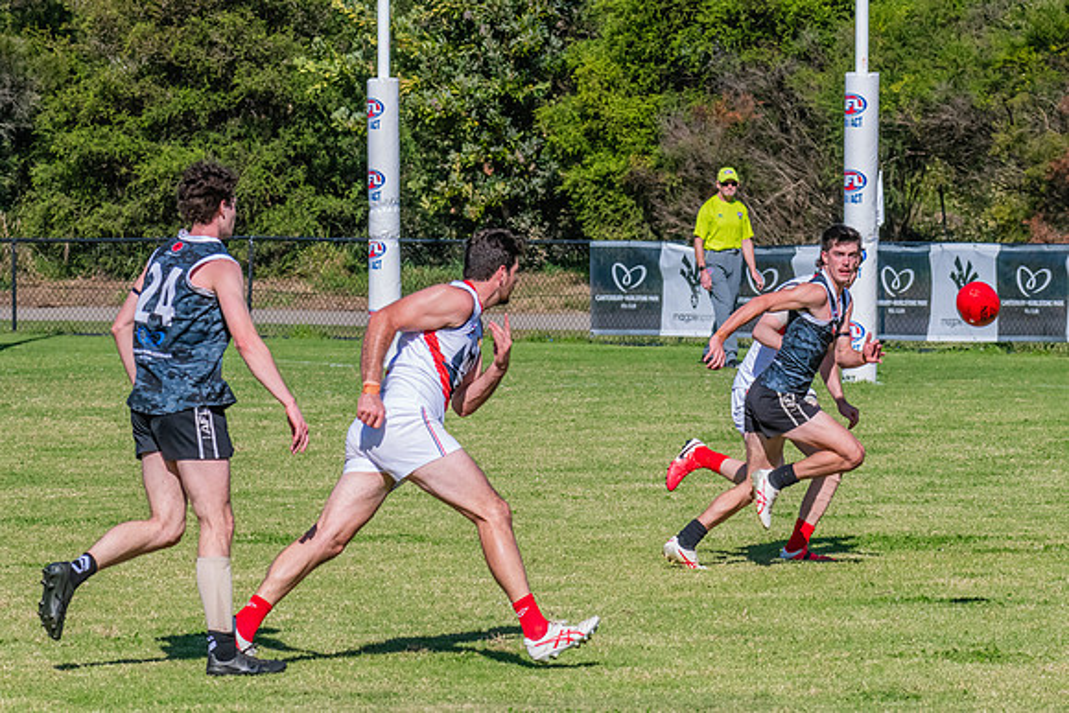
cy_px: 276
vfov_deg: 4.6
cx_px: 605
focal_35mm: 296
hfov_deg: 7.0
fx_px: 8793
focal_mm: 240
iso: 1600
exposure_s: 1/1600
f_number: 16
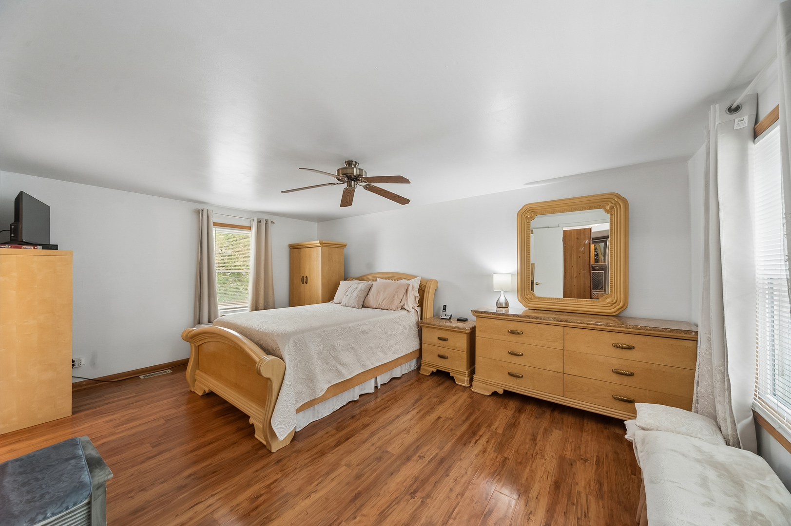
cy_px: 263
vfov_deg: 89.9
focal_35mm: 12
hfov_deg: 112.7
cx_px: 396
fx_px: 263
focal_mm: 12
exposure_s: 1/8
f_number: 8
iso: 400
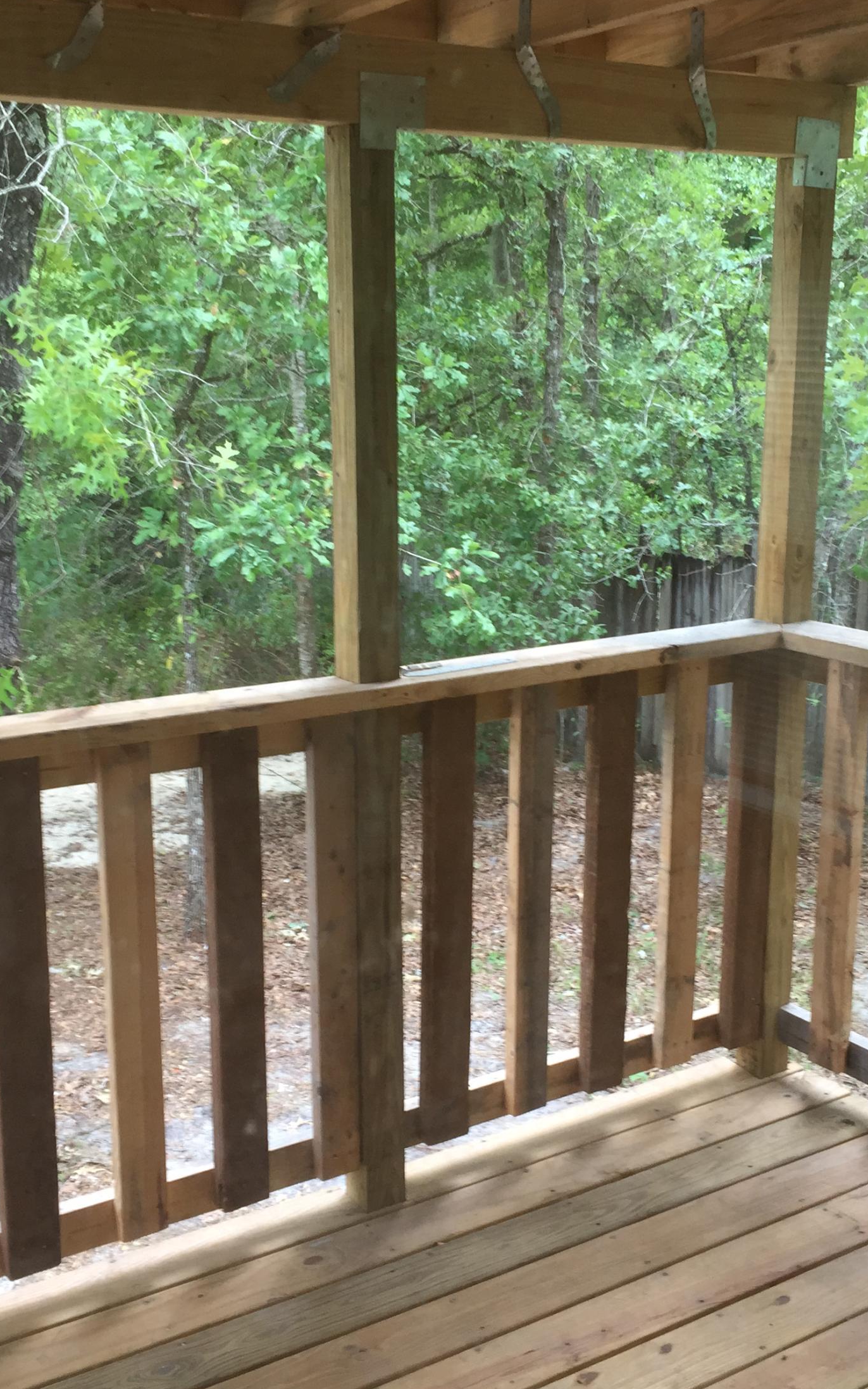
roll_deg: -0.5
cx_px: 449
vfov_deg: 47.2
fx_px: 1590
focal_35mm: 42
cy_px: 696
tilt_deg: -13.2
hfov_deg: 30.5
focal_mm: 4.15
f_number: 2.2
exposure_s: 1/30
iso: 50
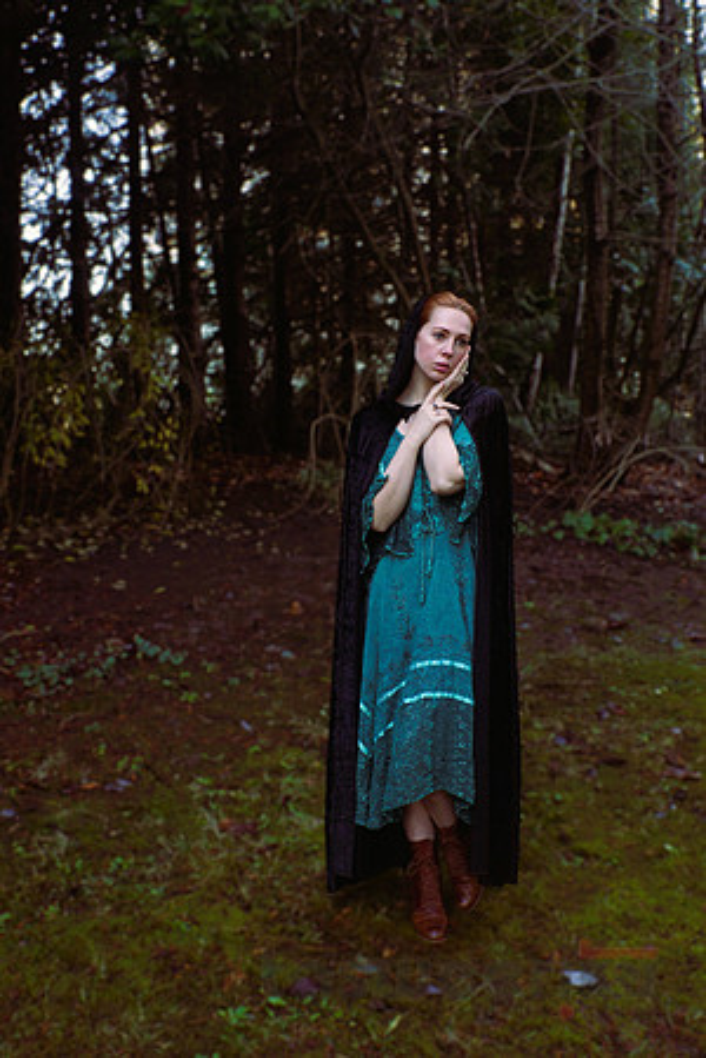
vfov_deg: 53.1
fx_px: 1059
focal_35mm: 36
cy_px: 529
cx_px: 353
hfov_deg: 36.9
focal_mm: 24
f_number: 5.6
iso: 400
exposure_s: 1/80
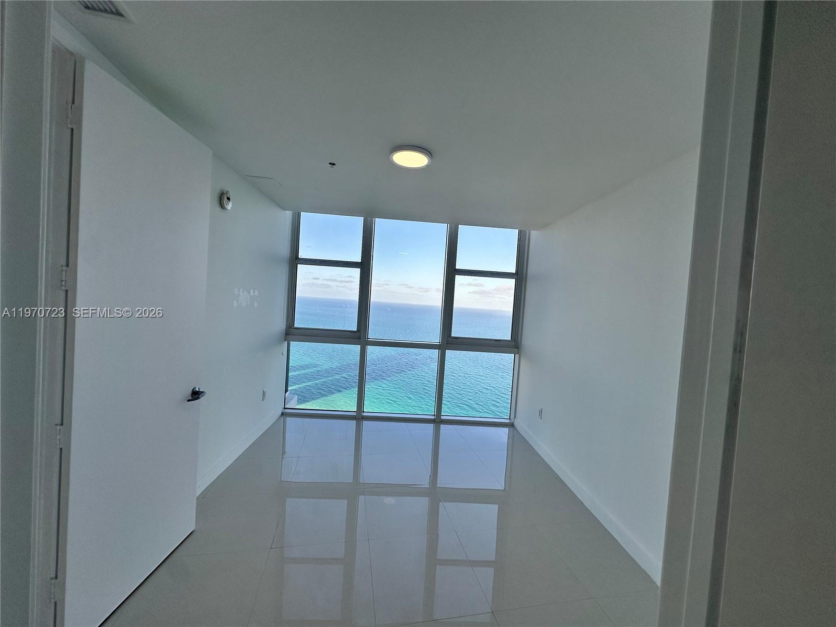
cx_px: 418
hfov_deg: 102.1
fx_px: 338
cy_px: 314
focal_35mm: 14
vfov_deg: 85.7
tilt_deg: -1.9
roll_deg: -4.0
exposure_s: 1/548
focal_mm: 2.22
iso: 40
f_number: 2.2
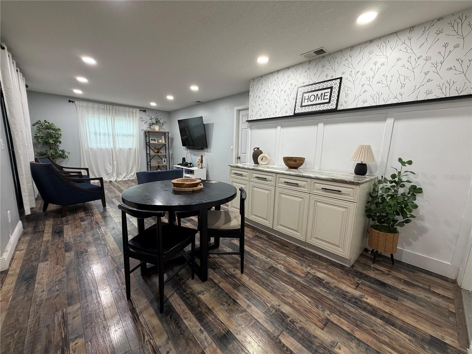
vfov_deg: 85.7
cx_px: 236
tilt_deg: -9.2
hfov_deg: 102.1
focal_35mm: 14
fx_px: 191
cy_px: 177
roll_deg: -1.9
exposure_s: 1/60
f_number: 2.2
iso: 200
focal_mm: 2.22
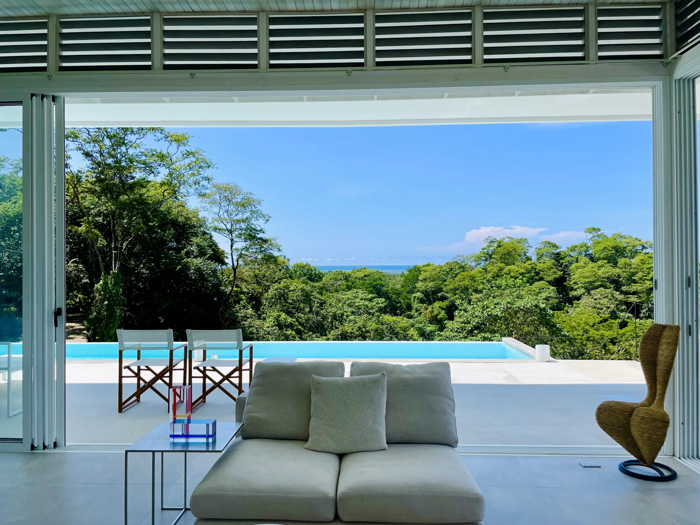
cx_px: 350
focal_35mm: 26
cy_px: 262
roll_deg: +0.4
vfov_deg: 53.1
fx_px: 526
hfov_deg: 67.3
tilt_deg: +0.0
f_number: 1.6
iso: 32
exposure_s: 1/3861
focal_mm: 4.2
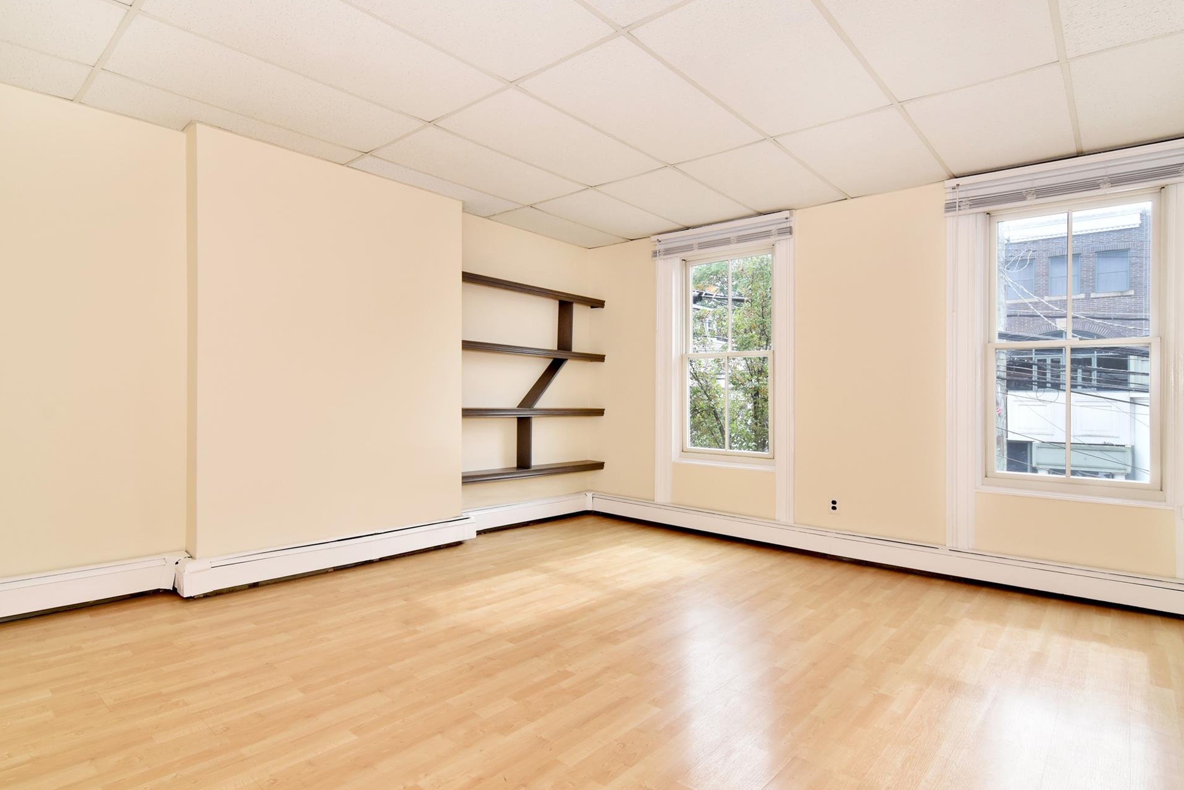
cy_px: 412
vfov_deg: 68.8
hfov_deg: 91.5
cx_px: 592
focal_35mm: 18
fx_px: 577
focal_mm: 11
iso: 500
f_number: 11
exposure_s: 1/60
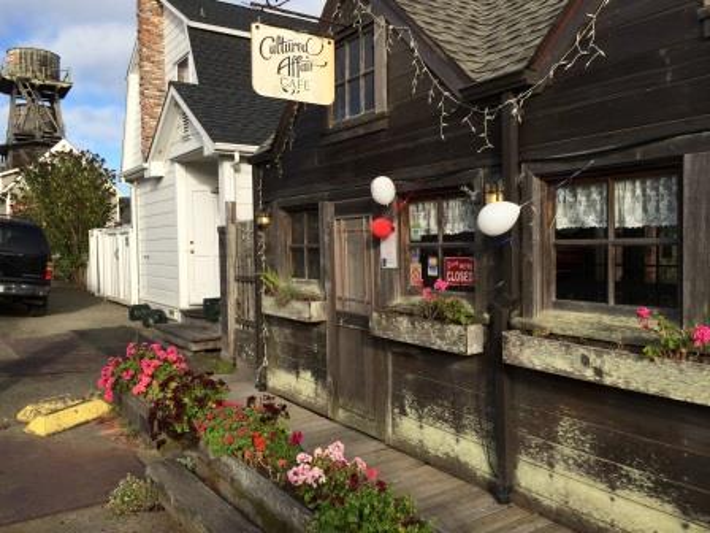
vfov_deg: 46.8
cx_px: 355
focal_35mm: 30
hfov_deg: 60.0
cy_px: 266
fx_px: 615
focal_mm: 4.12
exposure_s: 1/1520
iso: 32
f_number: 2.2
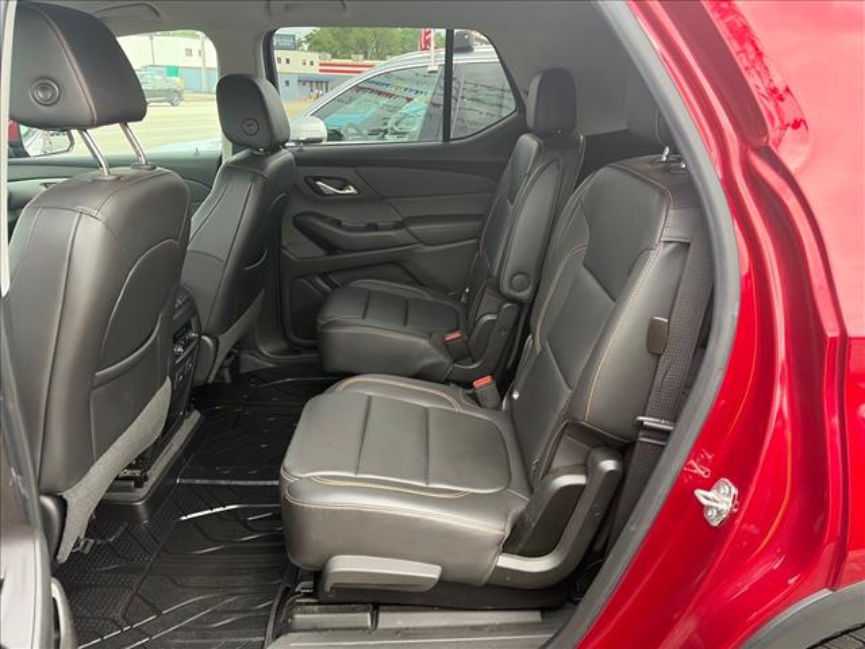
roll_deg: -1.2
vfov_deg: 53.1
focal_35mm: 26
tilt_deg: -19.6
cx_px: 432
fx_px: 650
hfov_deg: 67.3
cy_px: 324
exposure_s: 1/150
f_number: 1.6
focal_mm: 5.96
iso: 125
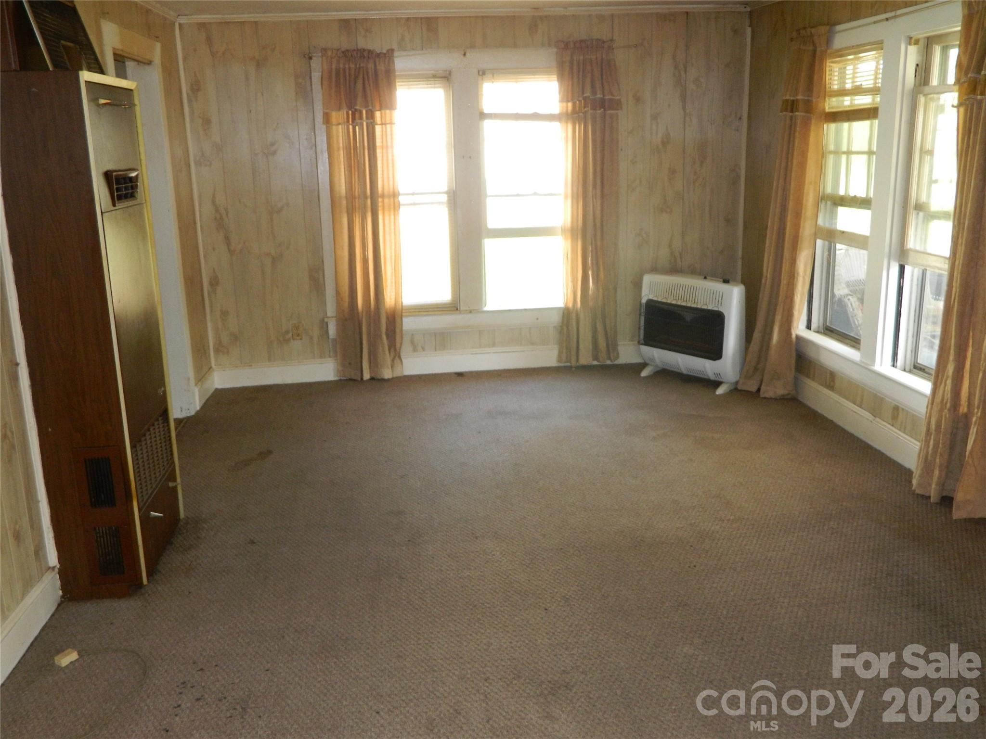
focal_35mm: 31
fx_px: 883
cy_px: 370
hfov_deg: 58.4
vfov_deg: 45.4
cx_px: 493
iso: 200
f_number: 3.2
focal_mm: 5.6
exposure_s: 1/40
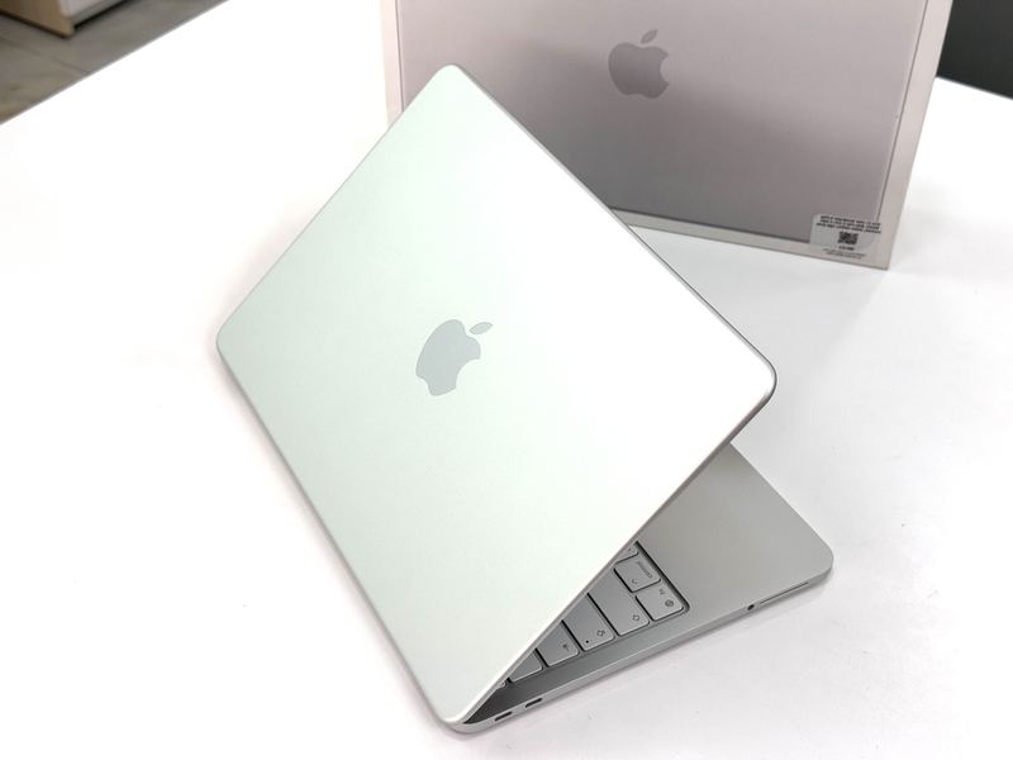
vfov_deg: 30.3
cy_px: 380
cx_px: 506
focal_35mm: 48
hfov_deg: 39.7
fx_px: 1405
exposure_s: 1/256
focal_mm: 6.76
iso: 64
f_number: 1.78
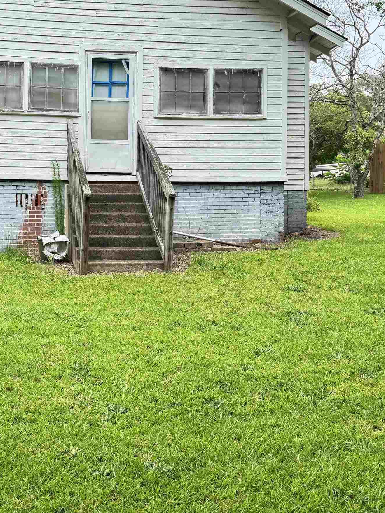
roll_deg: -0.1
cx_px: 111
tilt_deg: +1.5
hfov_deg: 33.9
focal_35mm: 42
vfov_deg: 44.4
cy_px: 191
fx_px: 623
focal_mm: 6.76
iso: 80
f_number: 1.78
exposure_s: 1/700
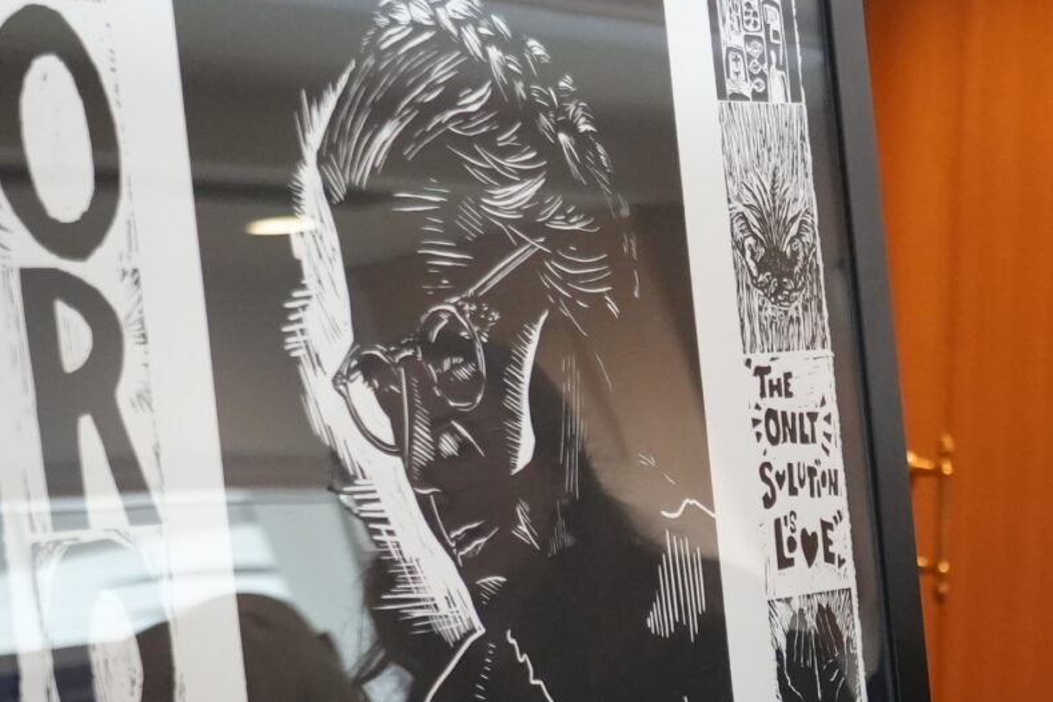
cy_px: 872
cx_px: 1108
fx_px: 3890
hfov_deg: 15.1
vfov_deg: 10.1
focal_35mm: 133
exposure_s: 1/160
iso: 5000
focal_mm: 41
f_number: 4
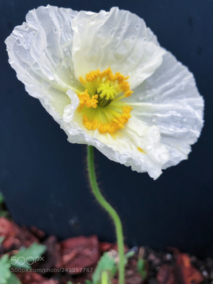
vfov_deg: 63.4
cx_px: 106
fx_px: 230
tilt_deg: -28.5
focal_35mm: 28
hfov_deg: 49.7
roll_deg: +9.6
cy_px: 142
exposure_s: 1/100
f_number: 1.8
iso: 32
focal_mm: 4
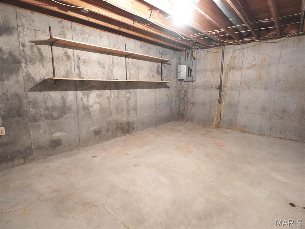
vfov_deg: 71.6
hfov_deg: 87.7
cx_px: 152
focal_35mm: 18
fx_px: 159
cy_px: 114
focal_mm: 9
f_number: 5.6
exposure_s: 2
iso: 200
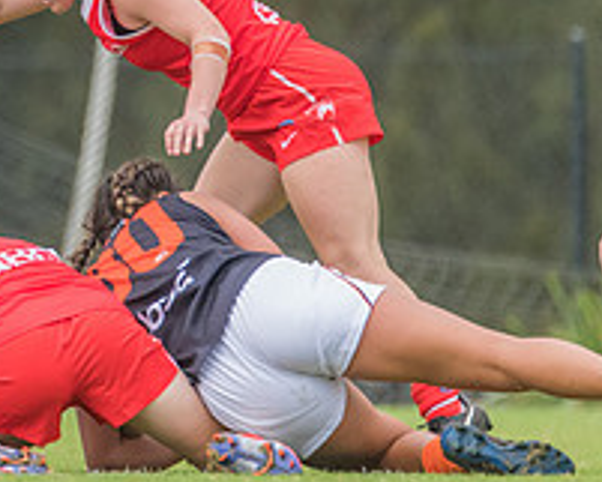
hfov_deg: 0.9
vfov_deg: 0.7
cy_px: -48
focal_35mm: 2076
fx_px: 37006
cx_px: -137
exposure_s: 1/1250
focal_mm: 550
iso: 1250
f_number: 6.3
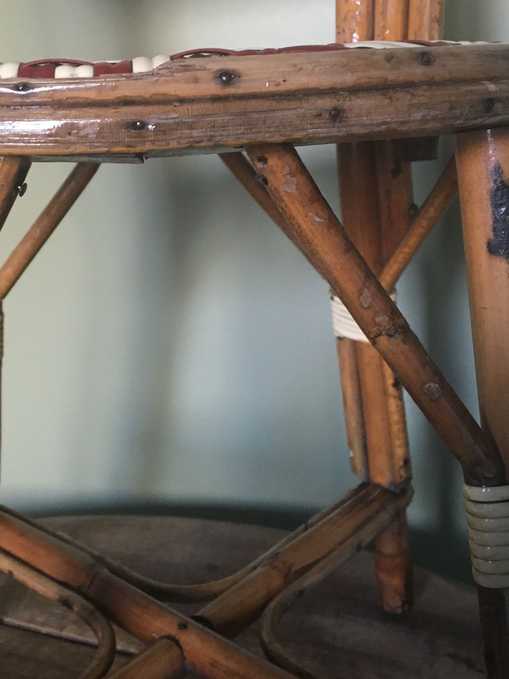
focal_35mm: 46
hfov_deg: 31.5
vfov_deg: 41.1
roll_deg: +1.9
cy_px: 288
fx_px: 902
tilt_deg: -16.0
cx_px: 232
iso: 200
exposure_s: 1/33
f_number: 2.2
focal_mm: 4.15
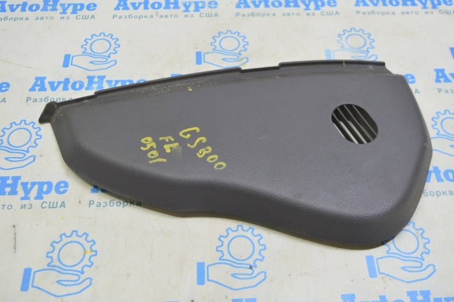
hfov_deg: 49.6
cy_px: 151
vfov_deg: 34.2
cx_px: 227
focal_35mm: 39
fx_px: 491
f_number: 5.6
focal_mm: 26
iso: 400
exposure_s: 1/20
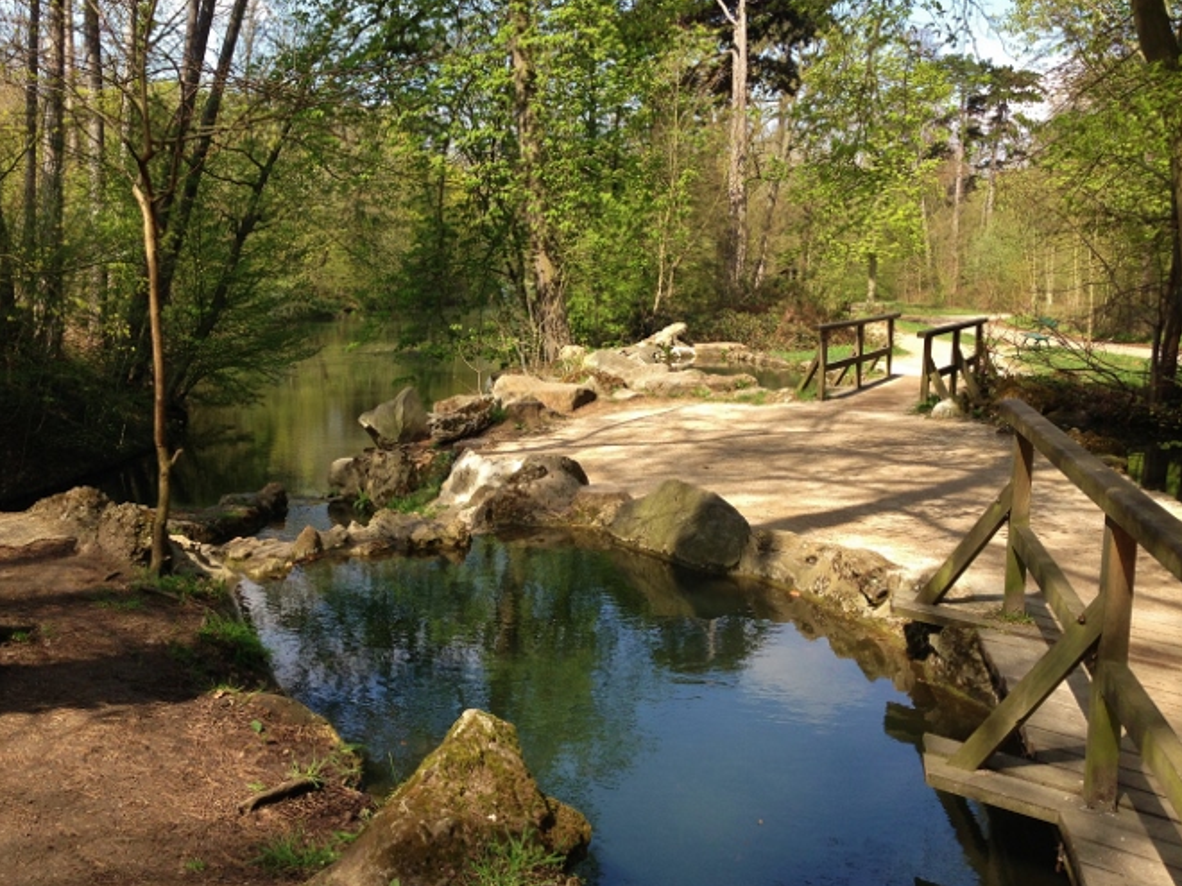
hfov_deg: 46.5
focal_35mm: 40
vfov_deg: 36.0
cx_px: 476
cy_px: 440
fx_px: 1366
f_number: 2.4
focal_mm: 4.13
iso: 50
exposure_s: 1/553
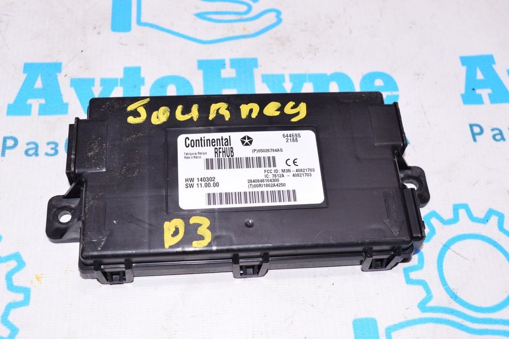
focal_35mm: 46
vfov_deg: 28.9
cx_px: 254
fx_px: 657
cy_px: 170
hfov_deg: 42.4
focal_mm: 31
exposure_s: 1/160
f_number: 8
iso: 1600
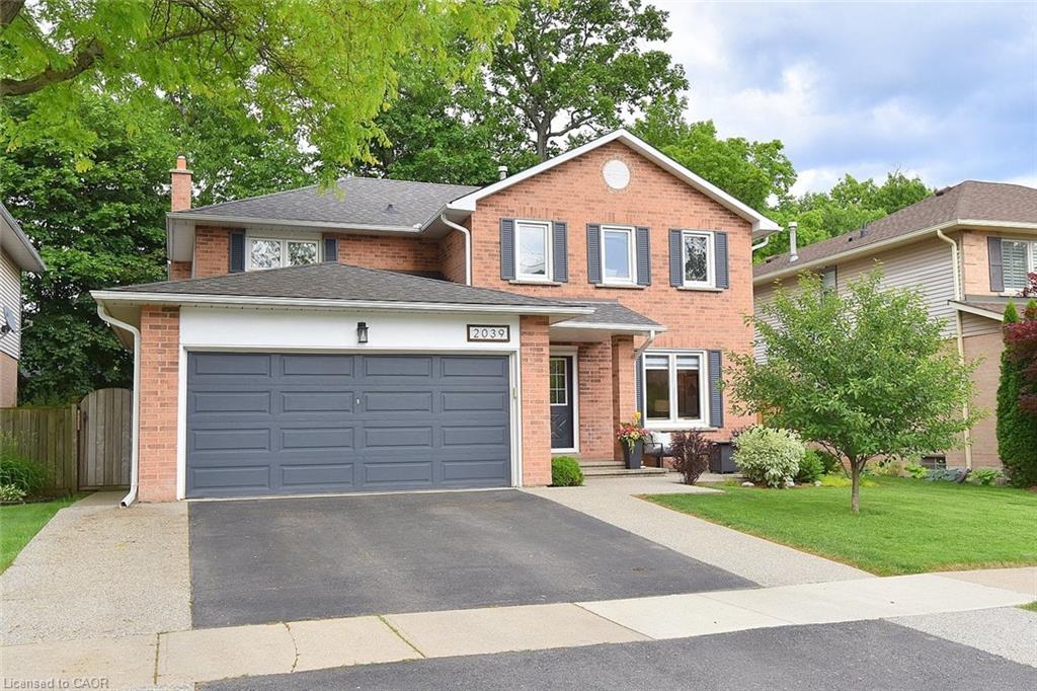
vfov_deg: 43.6
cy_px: 346
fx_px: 864
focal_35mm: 30
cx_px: 518
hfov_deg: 61.9
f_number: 10
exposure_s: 1/400
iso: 500
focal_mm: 30
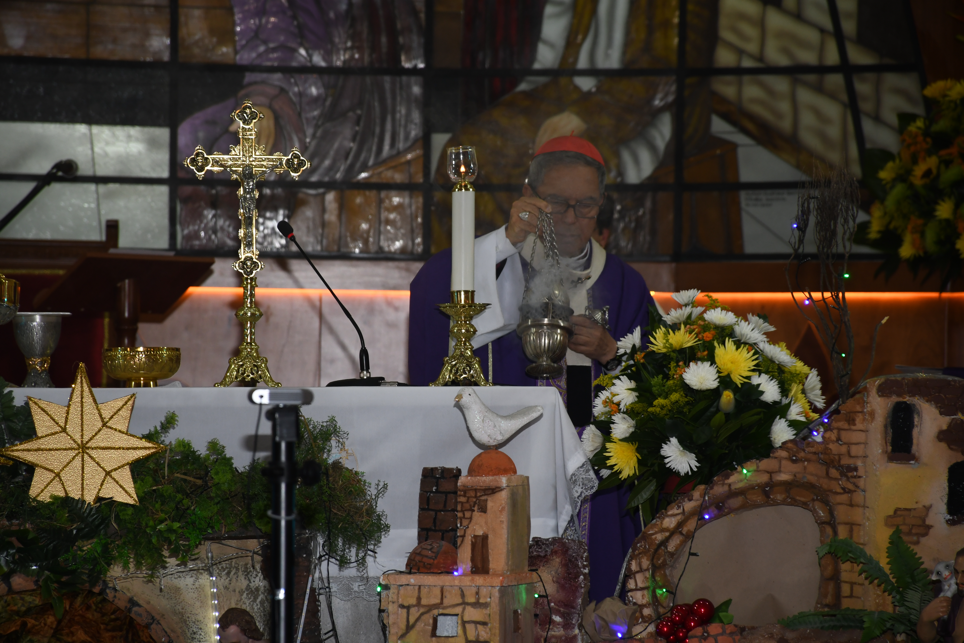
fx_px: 5623
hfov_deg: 9.8
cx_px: 482
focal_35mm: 210
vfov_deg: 6.5
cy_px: 322
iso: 640
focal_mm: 140
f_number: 5.6
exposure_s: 1/100
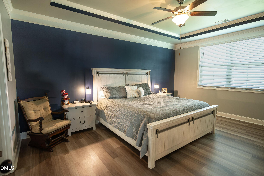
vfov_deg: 70.5
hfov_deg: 93.3
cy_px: 88
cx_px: 132
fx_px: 125
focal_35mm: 17
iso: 1400
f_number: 2.8
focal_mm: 17
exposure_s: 1/125
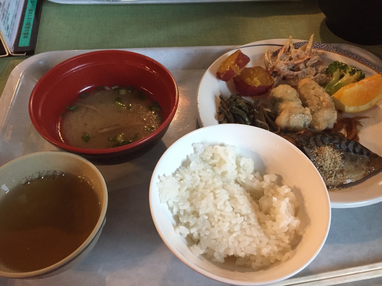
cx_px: 191
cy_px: 143
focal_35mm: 29
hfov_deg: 61.7
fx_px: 320
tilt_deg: -52.2
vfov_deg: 48.2
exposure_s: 1/30
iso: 200
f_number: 2.2
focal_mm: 4.15
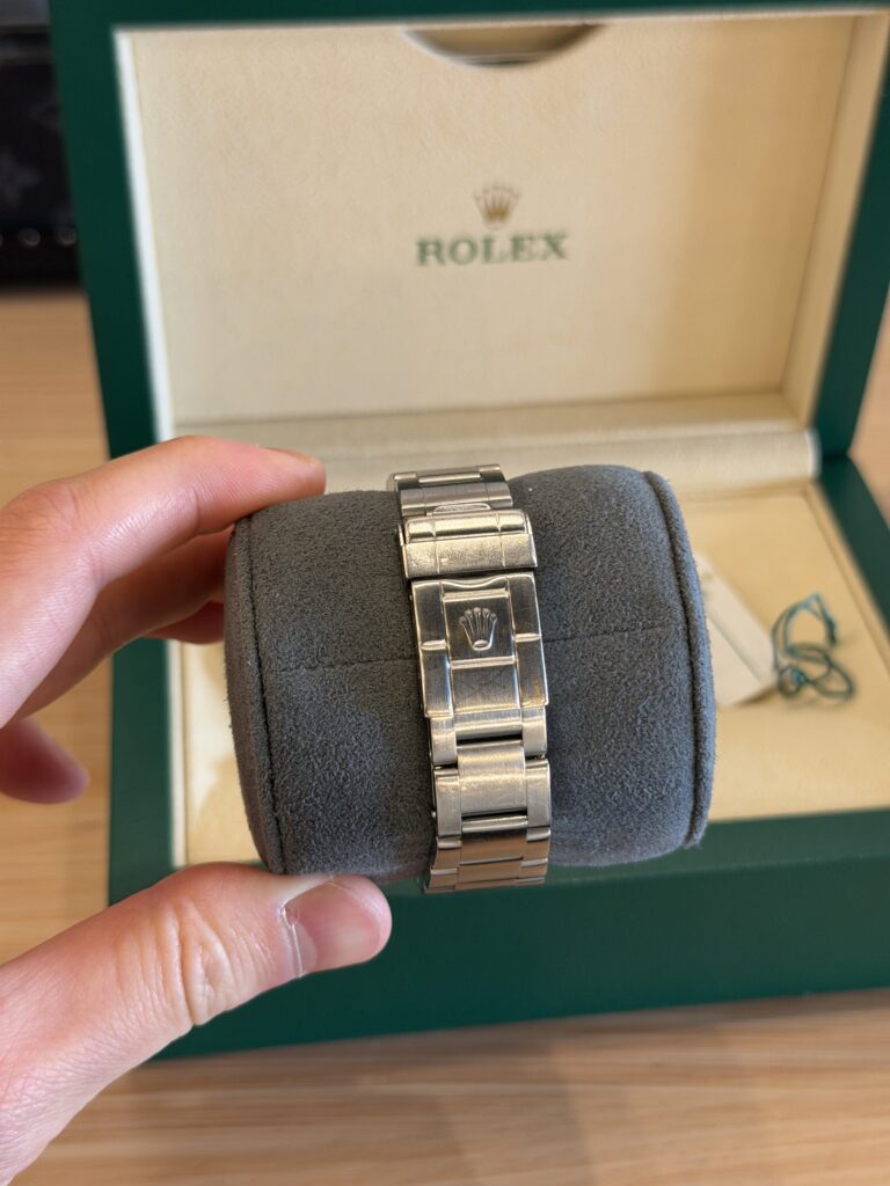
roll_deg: -3.6
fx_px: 1645
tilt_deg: -41.5
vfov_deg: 39.7
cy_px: 593
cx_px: 445
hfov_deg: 30.3
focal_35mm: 48
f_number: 1.78
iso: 160
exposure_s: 1/60
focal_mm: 6.76
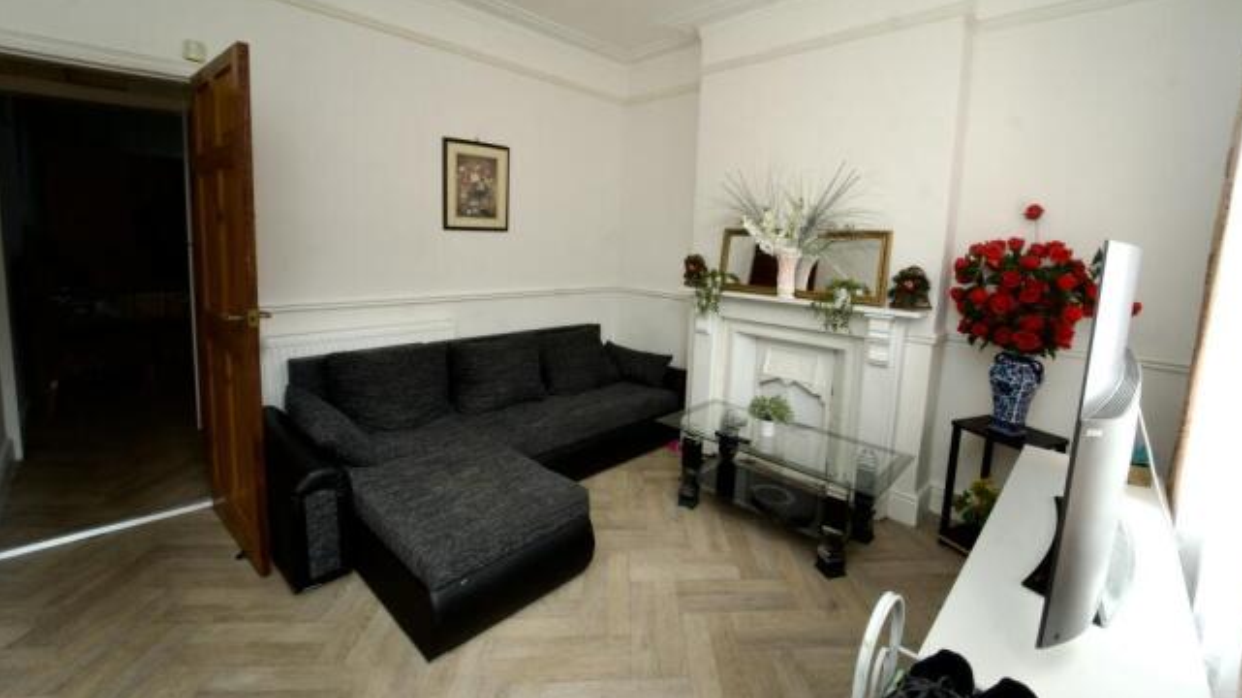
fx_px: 494
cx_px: 631
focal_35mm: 15
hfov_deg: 103.0
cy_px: 292
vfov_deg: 70.0
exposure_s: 1/100
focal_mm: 14
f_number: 8
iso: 500
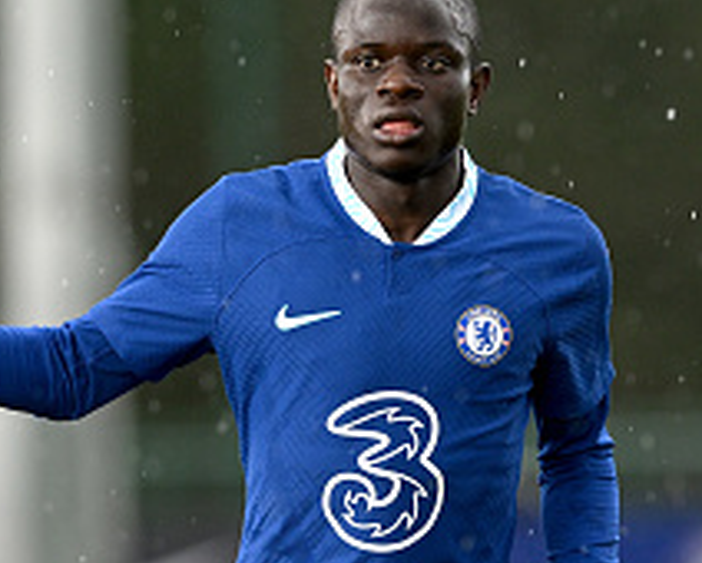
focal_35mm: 1051
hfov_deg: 1.8
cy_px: 245
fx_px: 21856
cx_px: 480
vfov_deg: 1.5
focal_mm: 400
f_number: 4
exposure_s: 1/1000
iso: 1000
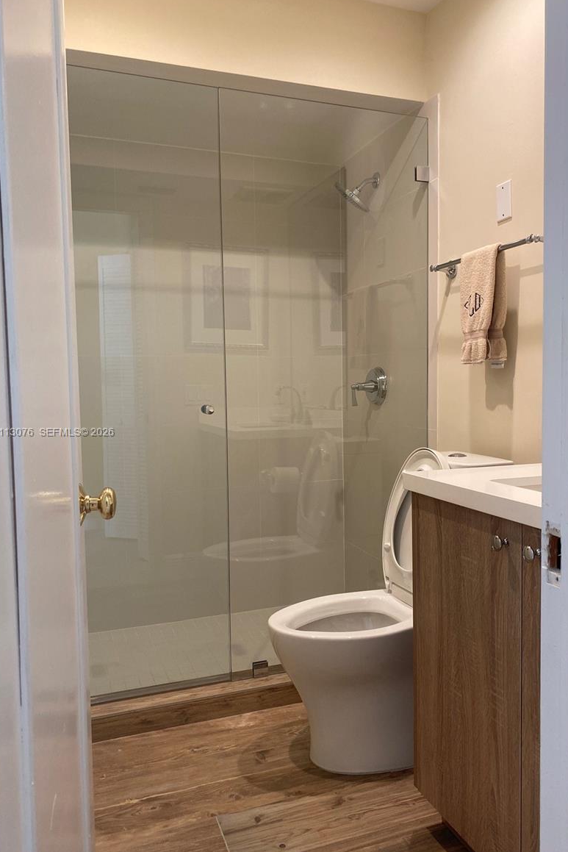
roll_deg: +1.6
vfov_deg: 65.5
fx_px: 662
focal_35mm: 28
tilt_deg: -3.4
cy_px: 433
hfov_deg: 46.4
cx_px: 309
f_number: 1.8
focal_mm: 4.25
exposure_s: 1/60
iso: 100
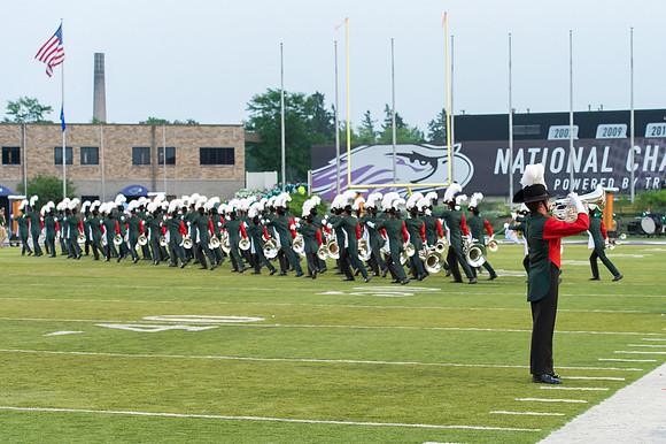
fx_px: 1576
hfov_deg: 23.8
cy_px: 247
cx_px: 396
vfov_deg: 16.0
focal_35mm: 85
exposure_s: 1/640
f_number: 5
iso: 3200
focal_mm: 70
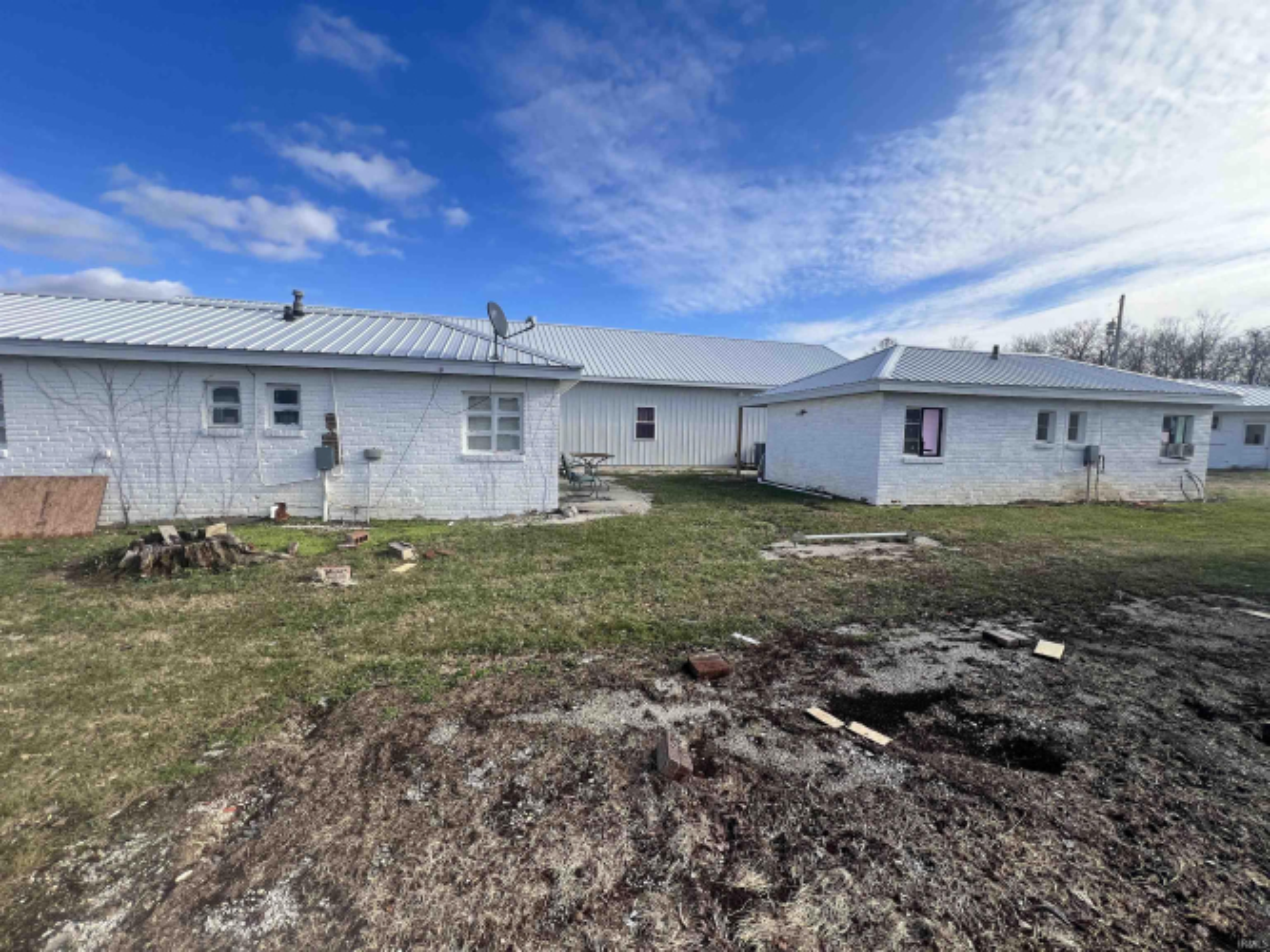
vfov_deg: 89.9
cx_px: 635
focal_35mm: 13
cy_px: 476
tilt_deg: -3.8
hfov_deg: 106.2
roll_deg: +1.0
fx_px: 477
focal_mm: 1.57
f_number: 1.8
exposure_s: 1/1014
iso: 32
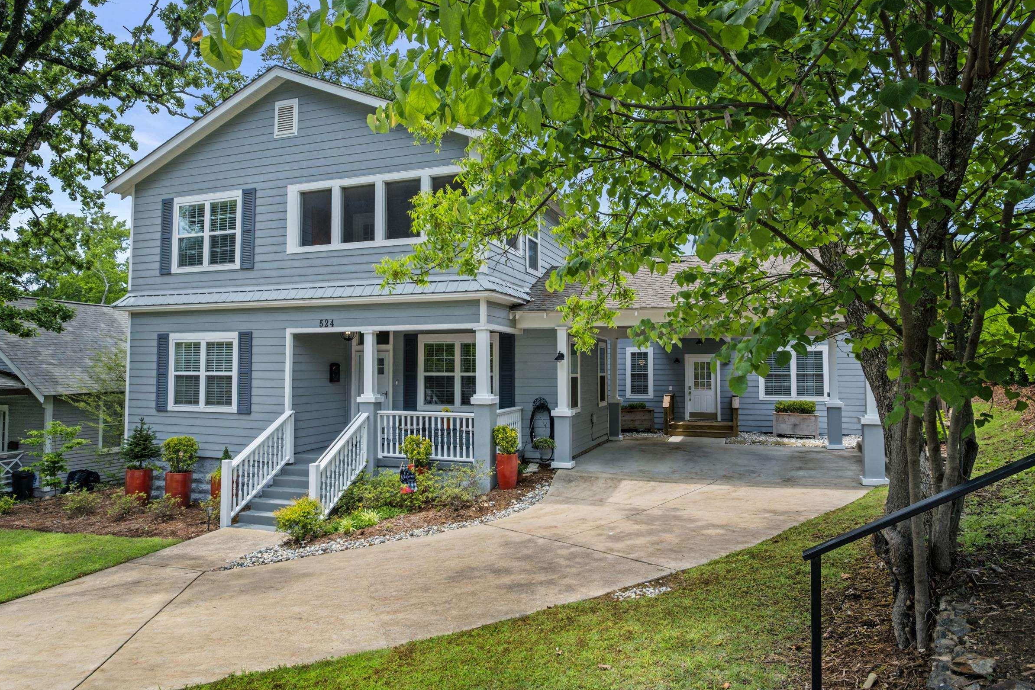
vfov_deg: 55.1
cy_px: 337
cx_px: 507
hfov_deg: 76.1
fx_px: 661
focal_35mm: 23
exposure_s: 1/60
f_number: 7.1
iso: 400
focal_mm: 14.5
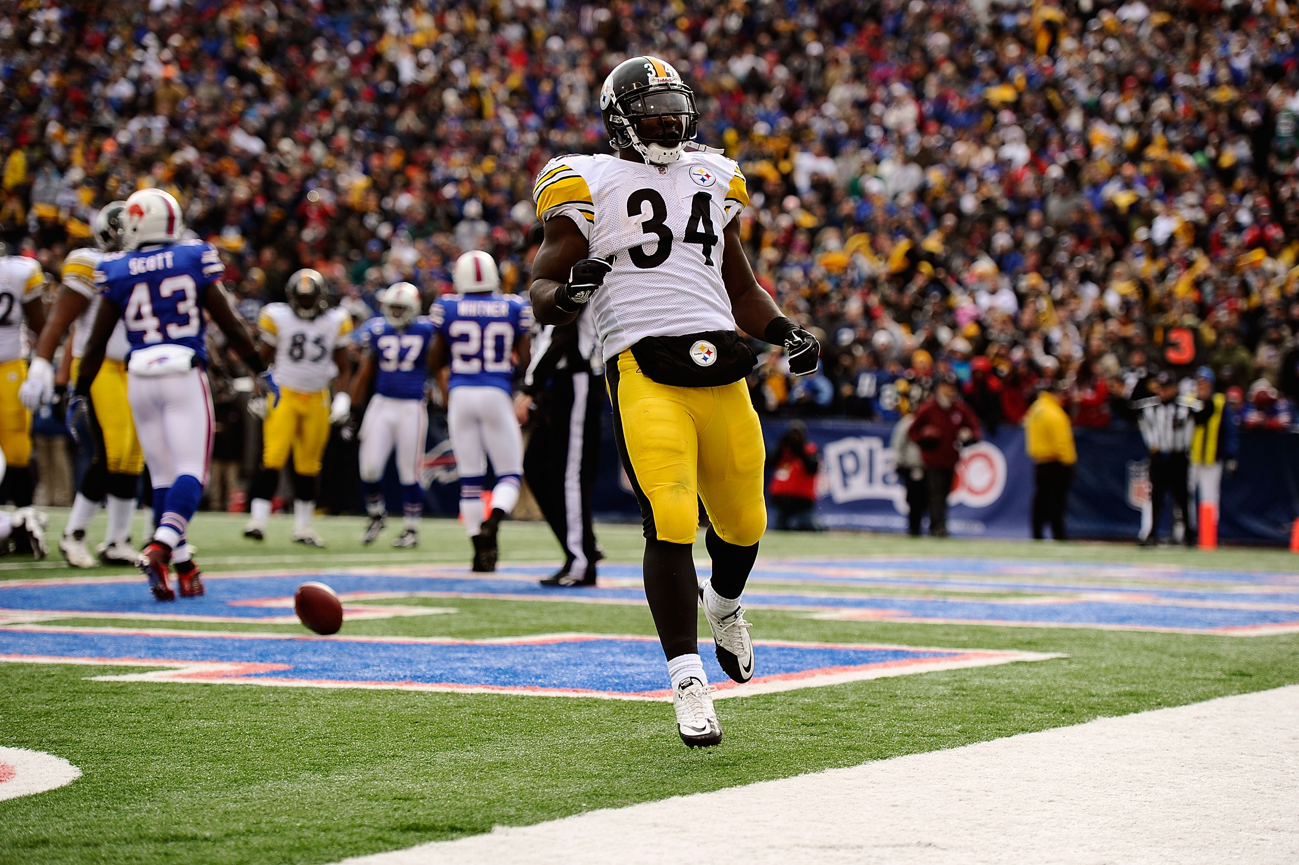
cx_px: 650
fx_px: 4509
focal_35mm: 125
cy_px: 432
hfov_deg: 16.4
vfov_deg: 11.0
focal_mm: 125
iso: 640
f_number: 3.2
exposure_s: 1/3200
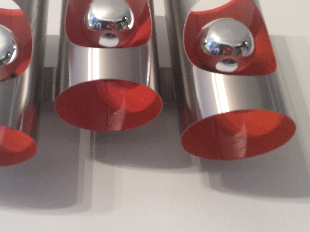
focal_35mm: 50
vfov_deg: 28.7
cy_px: 66
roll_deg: +3.7
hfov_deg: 38.0
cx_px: 113
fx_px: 447
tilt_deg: +36.3
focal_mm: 3.3
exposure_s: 1/25
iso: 80
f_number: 2.4
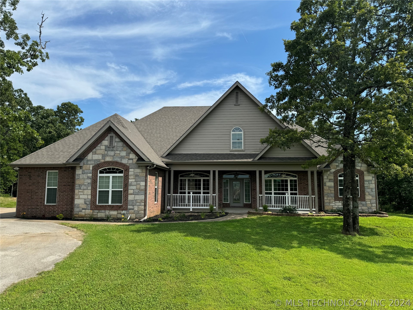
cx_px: 206
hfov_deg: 71.6
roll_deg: -0.4
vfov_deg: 56.8
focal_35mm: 24
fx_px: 286
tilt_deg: +5.4
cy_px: 155
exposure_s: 1/4310
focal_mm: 6.76
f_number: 1.78
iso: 80
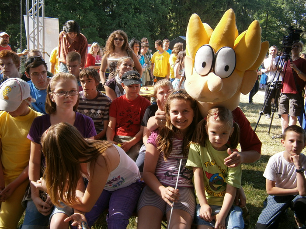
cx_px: 153
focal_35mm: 36
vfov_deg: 39.7
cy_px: 114
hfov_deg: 51.4
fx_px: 318
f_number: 3.1
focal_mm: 6.4
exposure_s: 1/160
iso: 80
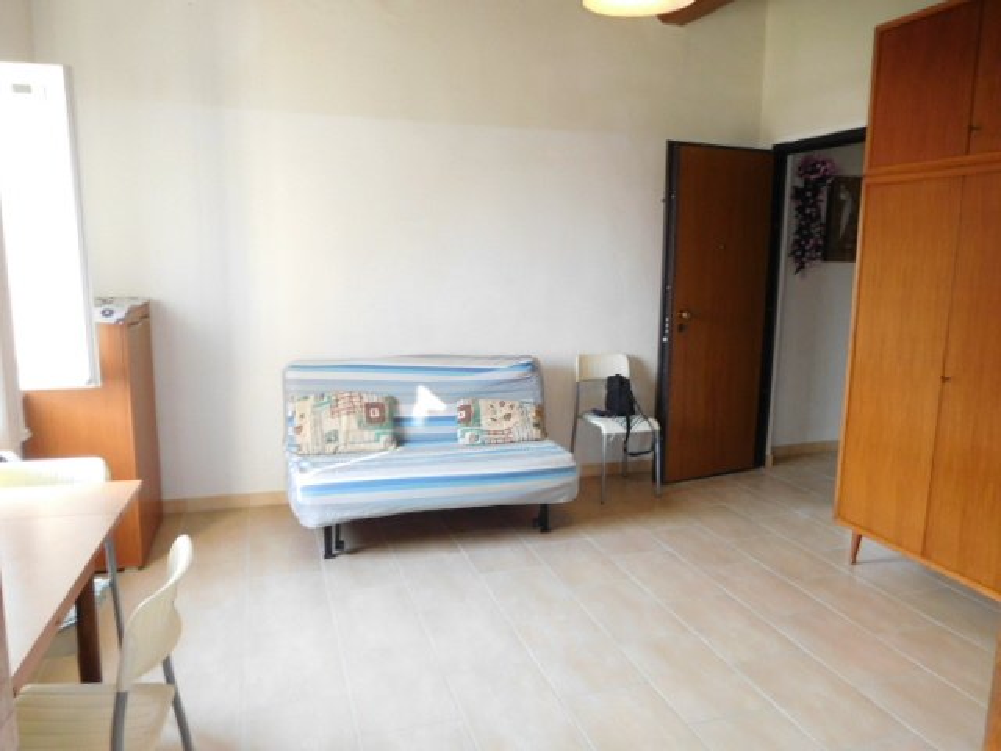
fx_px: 723
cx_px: 500
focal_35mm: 25
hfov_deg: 69.4
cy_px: 376
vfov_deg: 54.9
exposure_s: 1/30
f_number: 3.4
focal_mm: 4.5
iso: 280
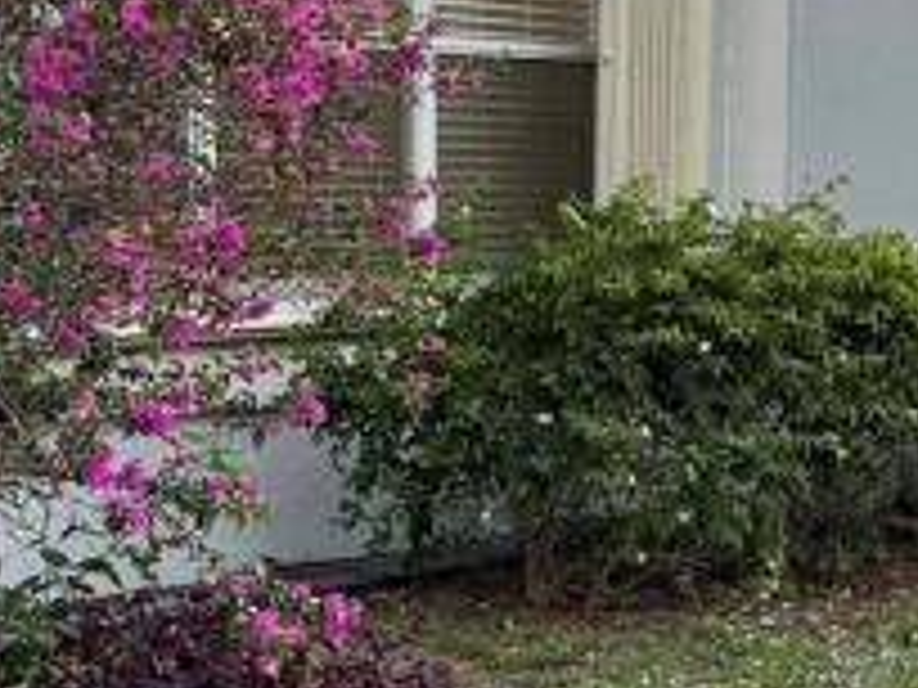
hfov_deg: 17.2
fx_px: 2997
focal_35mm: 113
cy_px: 477
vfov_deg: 13.1
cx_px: 783
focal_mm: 6.76
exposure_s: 1/121
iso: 160
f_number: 1.78
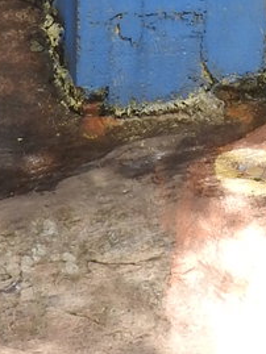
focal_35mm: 327
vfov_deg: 5.9
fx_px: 3348
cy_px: -391
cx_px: 375
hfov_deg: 4.5
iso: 100
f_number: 4
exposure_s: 1/320
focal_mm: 9.9
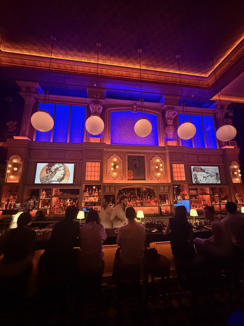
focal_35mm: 14
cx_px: 122
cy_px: 163
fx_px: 132
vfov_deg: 102.1
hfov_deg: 85.7
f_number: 2.2
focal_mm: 2.22
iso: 1000
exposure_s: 1/60
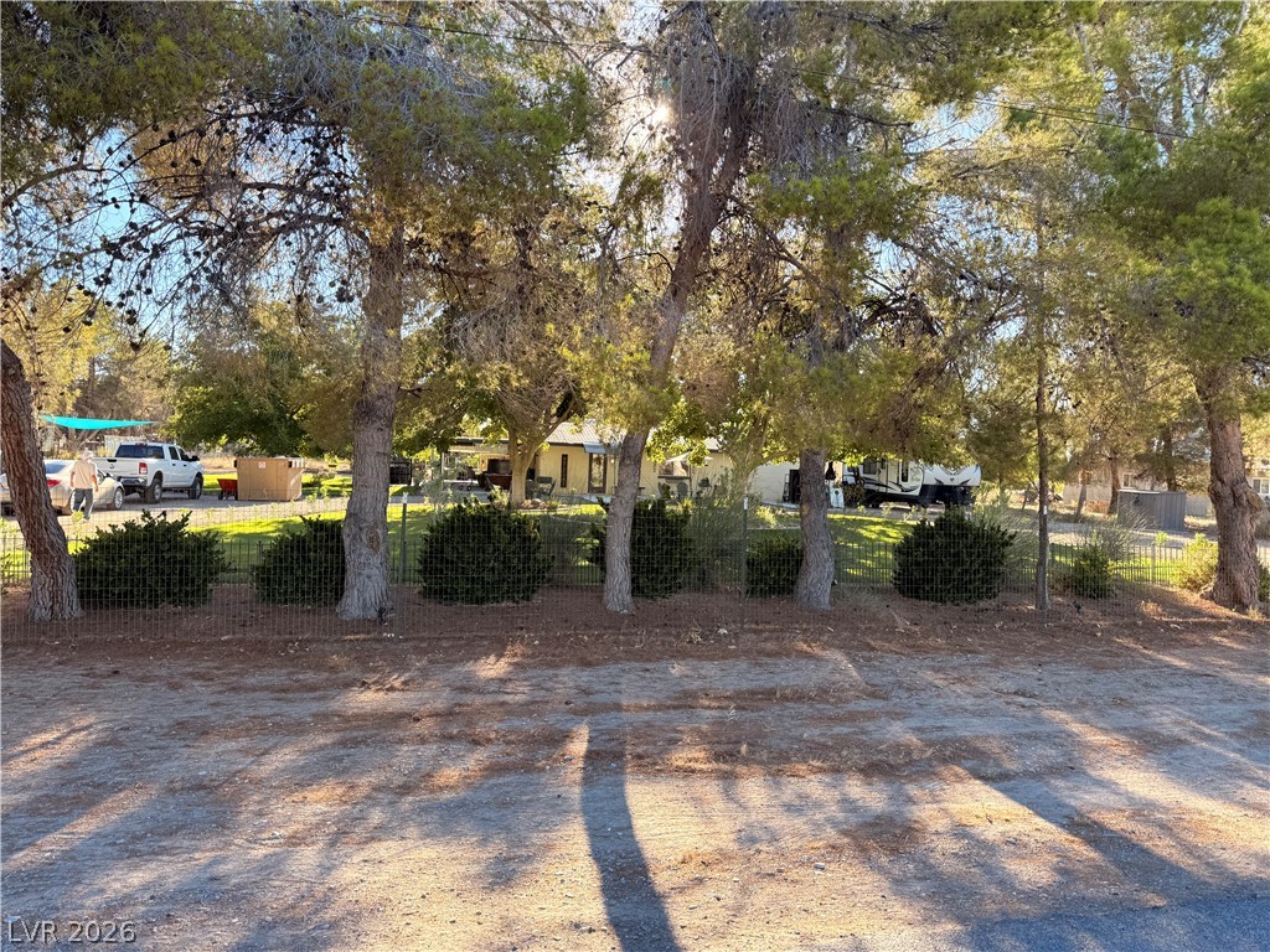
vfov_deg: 56.8
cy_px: 476
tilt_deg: -0.3
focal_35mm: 24
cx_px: 635
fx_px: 881
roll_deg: -2.3
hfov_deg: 71.6
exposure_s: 1/695
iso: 80
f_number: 1.78
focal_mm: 6.76
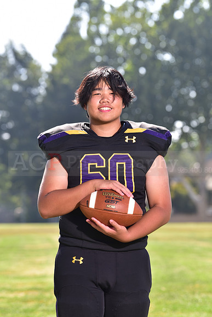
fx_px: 1368
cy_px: 158
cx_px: 106
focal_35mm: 155
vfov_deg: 13.2
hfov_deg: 8.9
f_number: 5
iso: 100
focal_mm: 155
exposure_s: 1/250
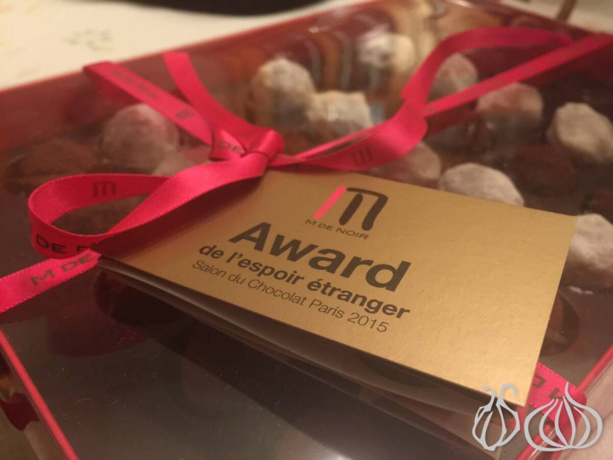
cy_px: 230
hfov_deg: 61.7
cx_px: 306
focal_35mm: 29
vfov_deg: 48.2
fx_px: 514
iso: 125
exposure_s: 1/10
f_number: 2.2
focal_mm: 4.15
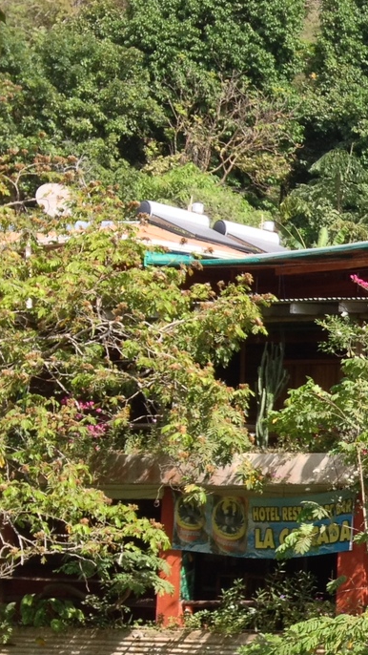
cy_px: 416
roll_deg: -0.8
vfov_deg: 23.8
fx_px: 1544
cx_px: 660
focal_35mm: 89
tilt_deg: +3.4
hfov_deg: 12.4
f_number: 2.4
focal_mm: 4.28
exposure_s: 1/468
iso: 50
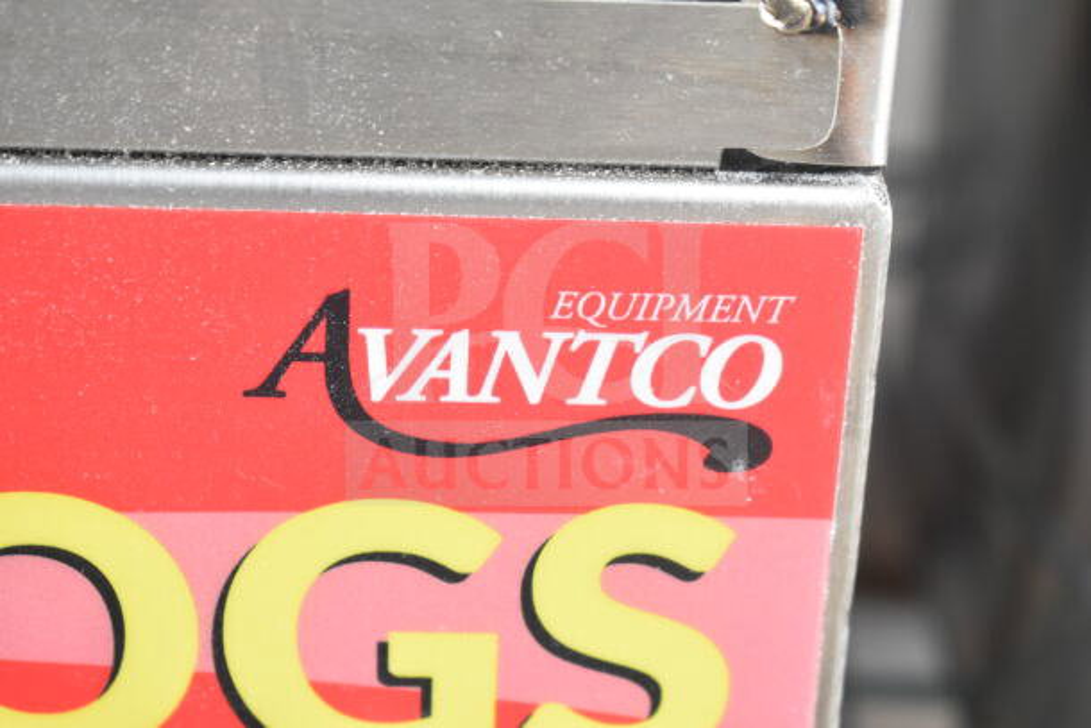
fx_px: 2501
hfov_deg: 24.6
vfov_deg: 16.6
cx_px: 546
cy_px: 364
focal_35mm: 82
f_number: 6.3
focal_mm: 55
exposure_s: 1/160
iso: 1600
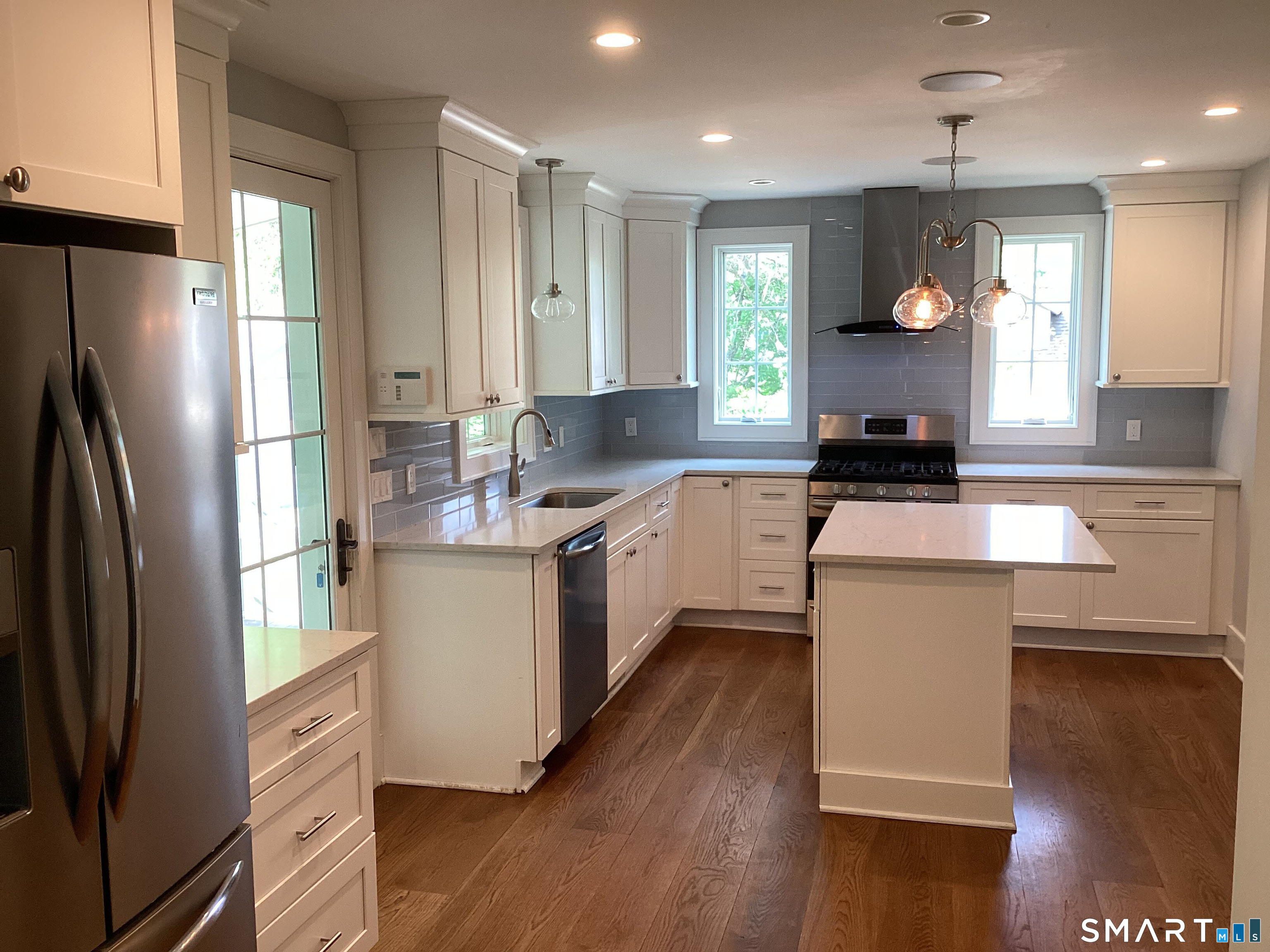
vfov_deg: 45.4
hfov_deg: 58.4
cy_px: 476
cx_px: 635
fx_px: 1137
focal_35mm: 31
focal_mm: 3.3
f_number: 2.4
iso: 100
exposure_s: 1/60
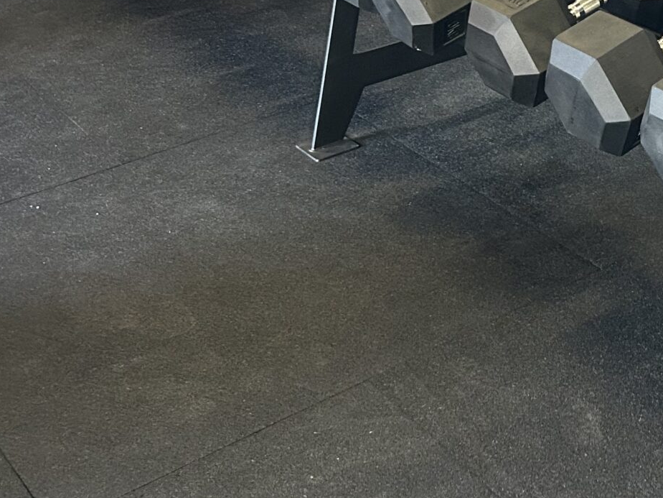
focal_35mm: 72
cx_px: 692
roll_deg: +0.5
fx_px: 1379
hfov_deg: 25.4
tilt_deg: -21.3
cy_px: 12
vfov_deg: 19.9
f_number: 1.5
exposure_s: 1/50
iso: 400
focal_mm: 5.7
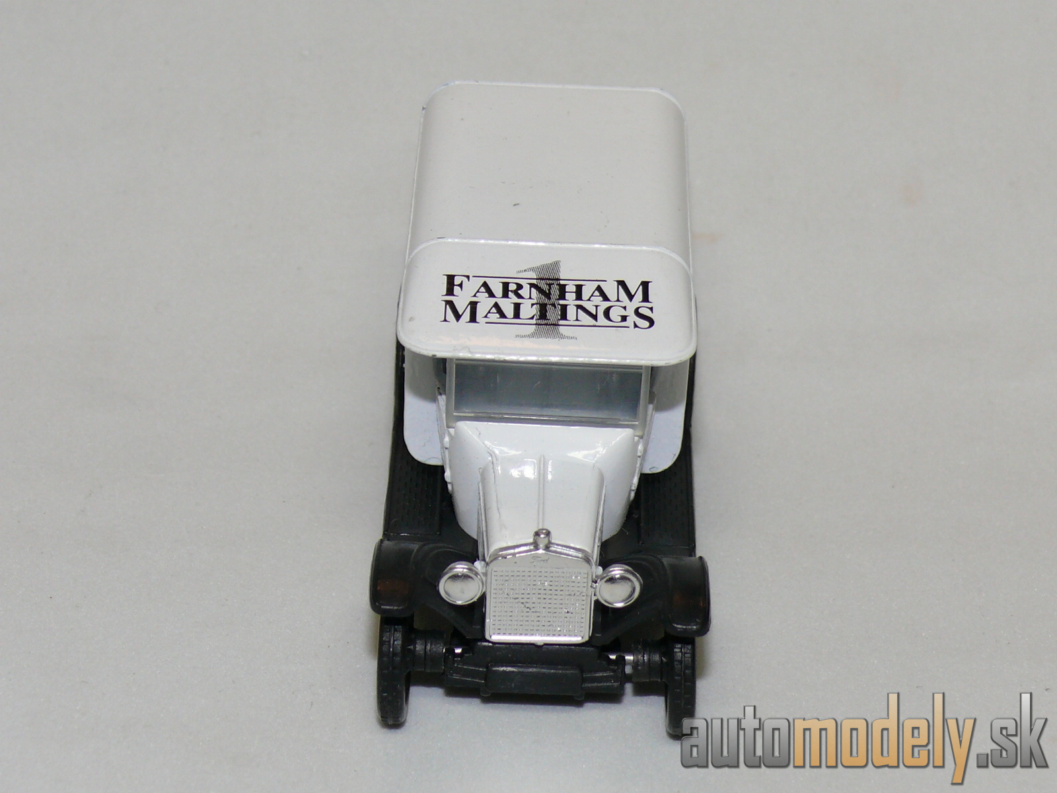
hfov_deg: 19.3
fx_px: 3115
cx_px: 528
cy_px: 396
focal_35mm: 102
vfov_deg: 14.5
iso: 100
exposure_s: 1/30
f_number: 4
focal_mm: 13.4
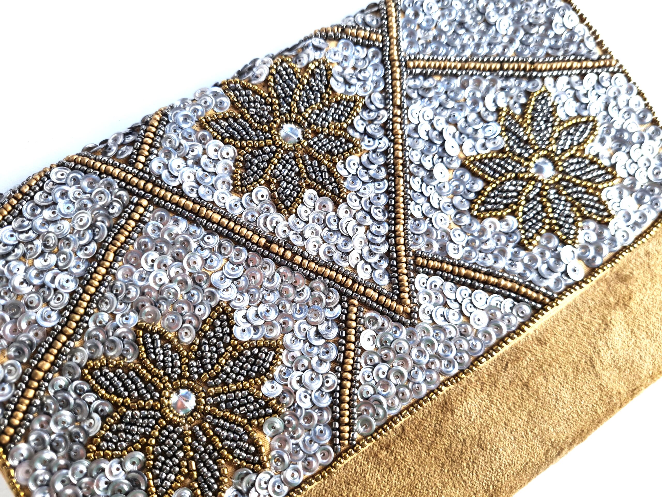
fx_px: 497
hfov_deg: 67.3
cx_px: 331
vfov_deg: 53.1
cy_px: 248
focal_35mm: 26
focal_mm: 5.4
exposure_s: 1/120
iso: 64
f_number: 1.8
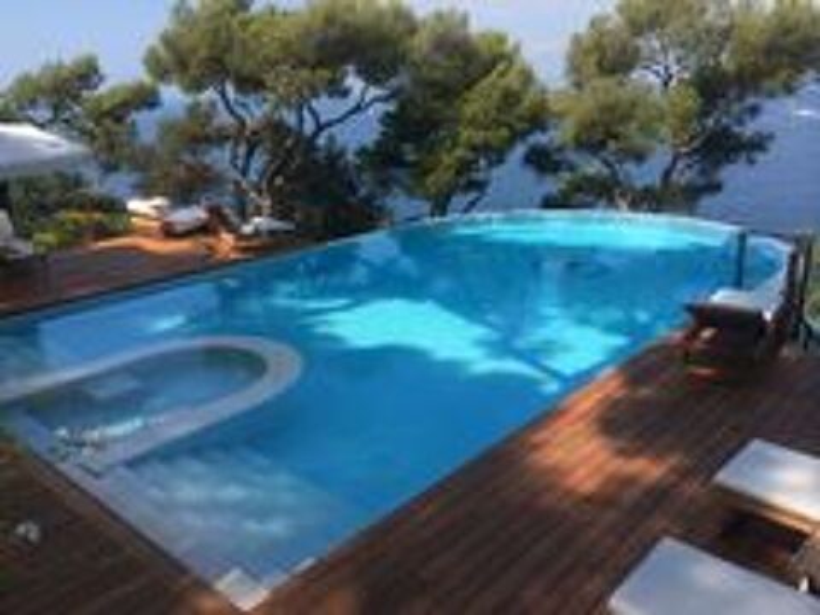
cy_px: 308
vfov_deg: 46.8
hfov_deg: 60.0
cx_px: 410
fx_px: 711
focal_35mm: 30
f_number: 2.2
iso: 40
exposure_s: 1/1414
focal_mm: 4.12
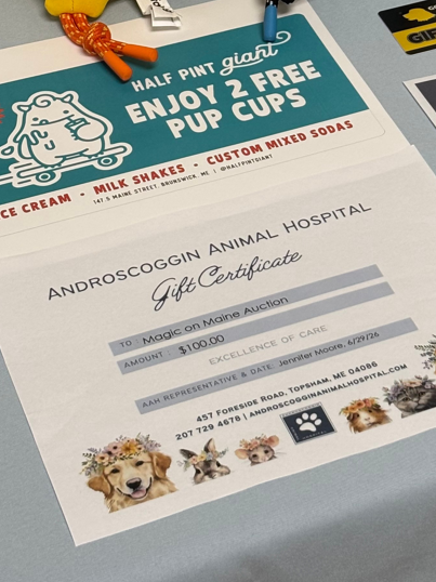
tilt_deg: -36.4
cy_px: 51
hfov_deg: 12.7
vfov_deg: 16.7
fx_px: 1950
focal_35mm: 116
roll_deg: +0.2
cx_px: 319
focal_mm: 5.96
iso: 80
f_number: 1.6
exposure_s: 1/60
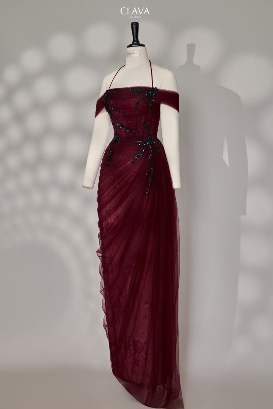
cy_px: 204
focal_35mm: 50
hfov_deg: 27.0
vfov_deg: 39.6
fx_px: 569
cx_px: 136
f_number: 5
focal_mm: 50
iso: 1000
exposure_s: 1/125
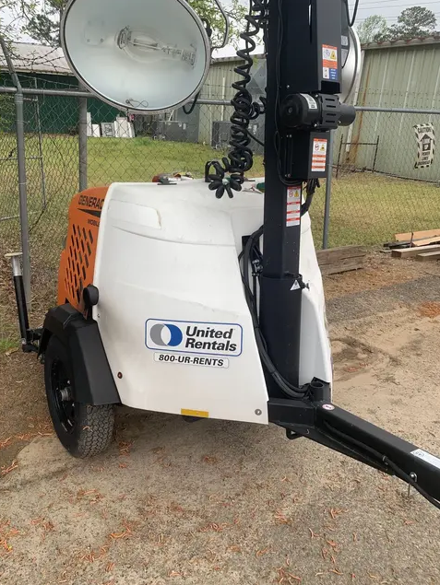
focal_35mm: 30
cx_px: 188
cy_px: 289
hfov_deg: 46.7
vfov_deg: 59.9
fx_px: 508
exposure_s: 1/342
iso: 25
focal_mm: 4.25
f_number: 1.8
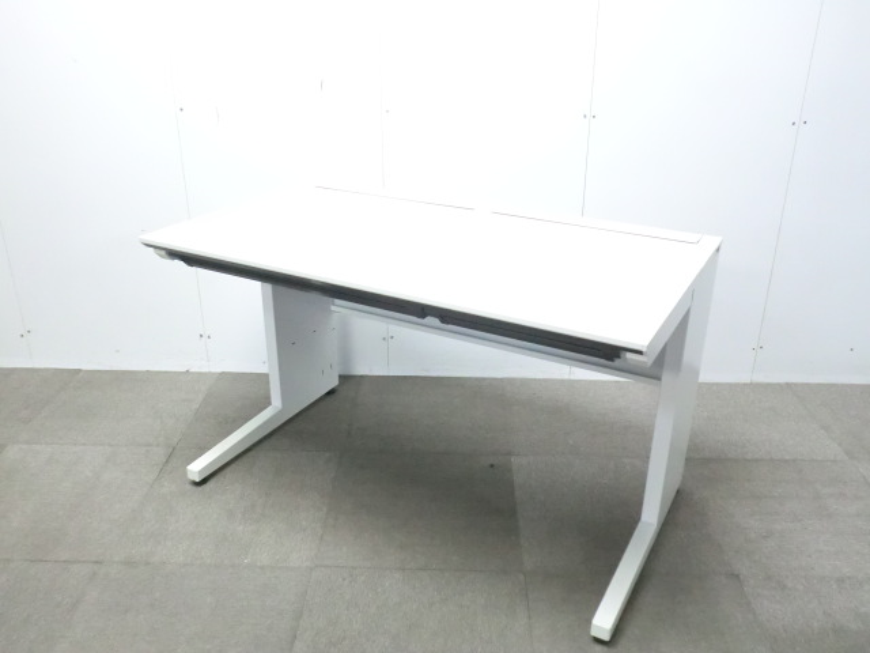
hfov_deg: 56.8
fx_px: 804
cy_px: 326
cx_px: 435
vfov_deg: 44.2
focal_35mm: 32
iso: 800
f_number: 3.5
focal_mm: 5.8
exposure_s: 1/40
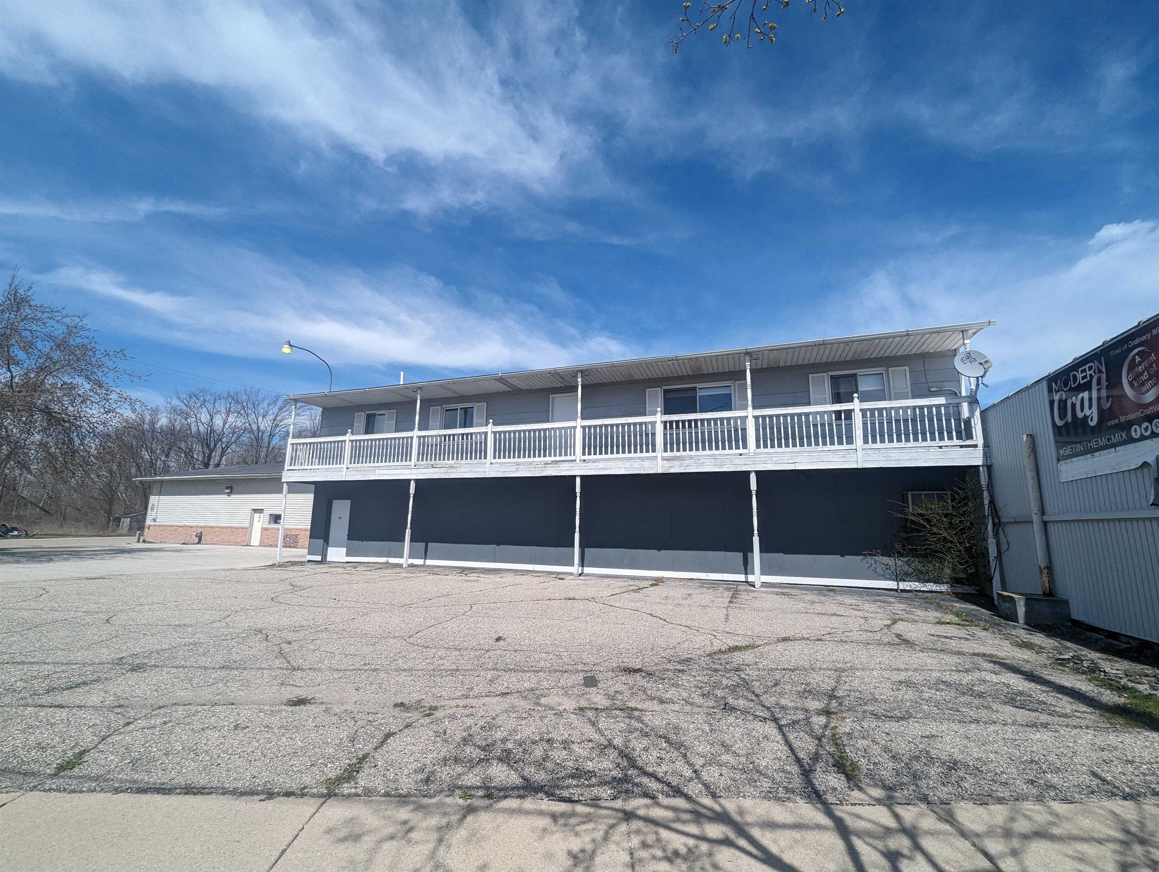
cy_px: 436
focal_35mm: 13
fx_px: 436
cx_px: 580
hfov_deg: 106.1
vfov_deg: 90.1
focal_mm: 1.95
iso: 44
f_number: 2.2
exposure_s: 1/1942
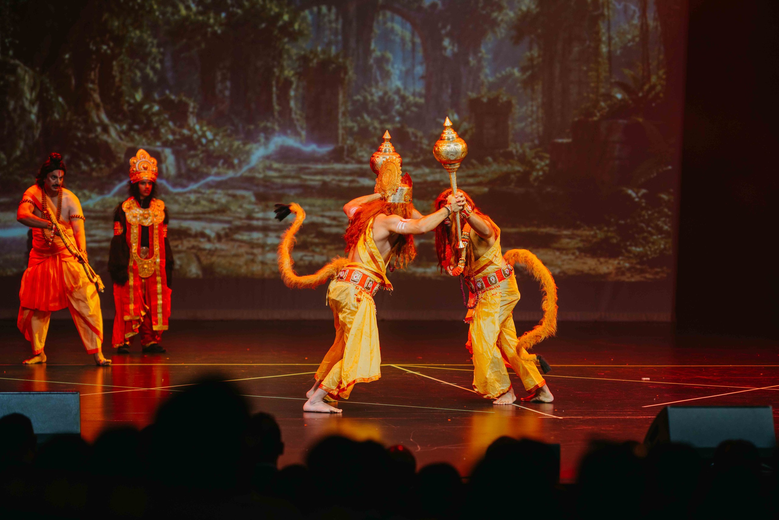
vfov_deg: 13.2
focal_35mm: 104
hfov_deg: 19.7
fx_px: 2240
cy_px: 313
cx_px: 461
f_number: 1.8
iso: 200
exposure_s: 1/160
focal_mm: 85
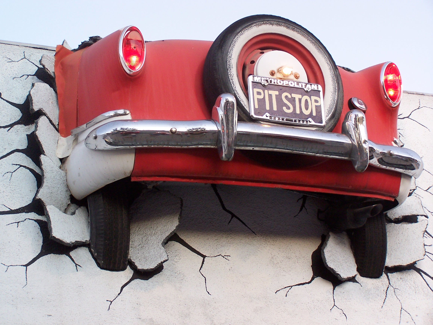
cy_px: 162
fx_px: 1026
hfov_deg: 23.8
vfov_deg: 18.0
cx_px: 216
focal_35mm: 82
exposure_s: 1/15
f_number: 3.2
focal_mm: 13.7
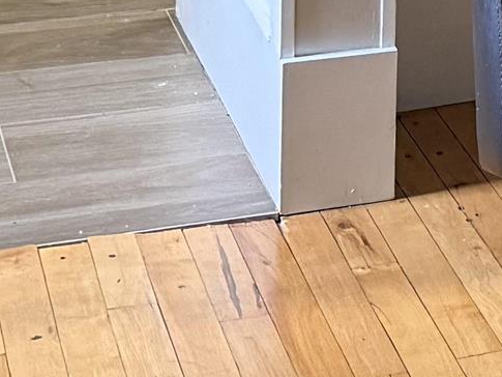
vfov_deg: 8.9
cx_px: 1044
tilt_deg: -7.4
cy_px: -510
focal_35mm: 152
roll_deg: -2.6
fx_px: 2205
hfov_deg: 11.5
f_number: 1.78
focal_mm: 6.76
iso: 400
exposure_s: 1/60
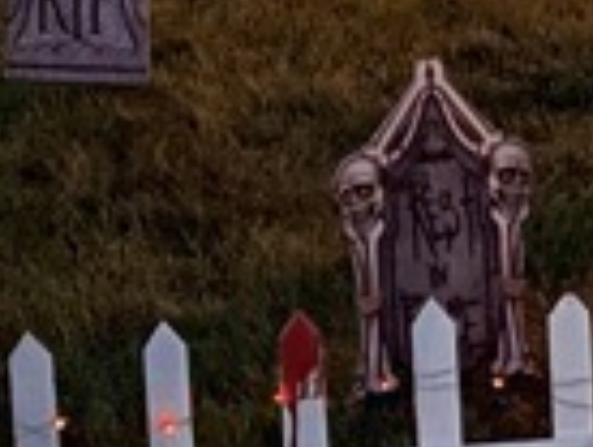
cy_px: -516
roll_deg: +0.9
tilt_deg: -9.3
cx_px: 271
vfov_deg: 7.3
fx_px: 3346
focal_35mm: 195
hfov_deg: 10.1
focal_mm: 5.1
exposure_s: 1/5
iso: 1600
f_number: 1.6
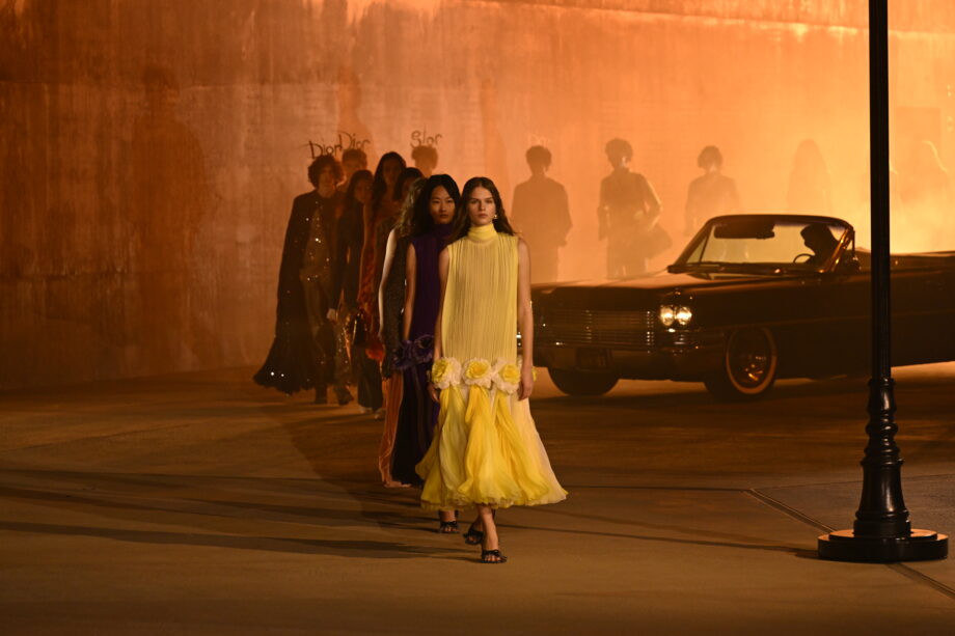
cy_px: 318
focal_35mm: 175
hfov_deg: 11.7
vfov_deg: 7.8
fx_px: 4641
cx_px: 478
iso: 3200
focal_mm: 175
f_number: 5
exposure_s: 1/640
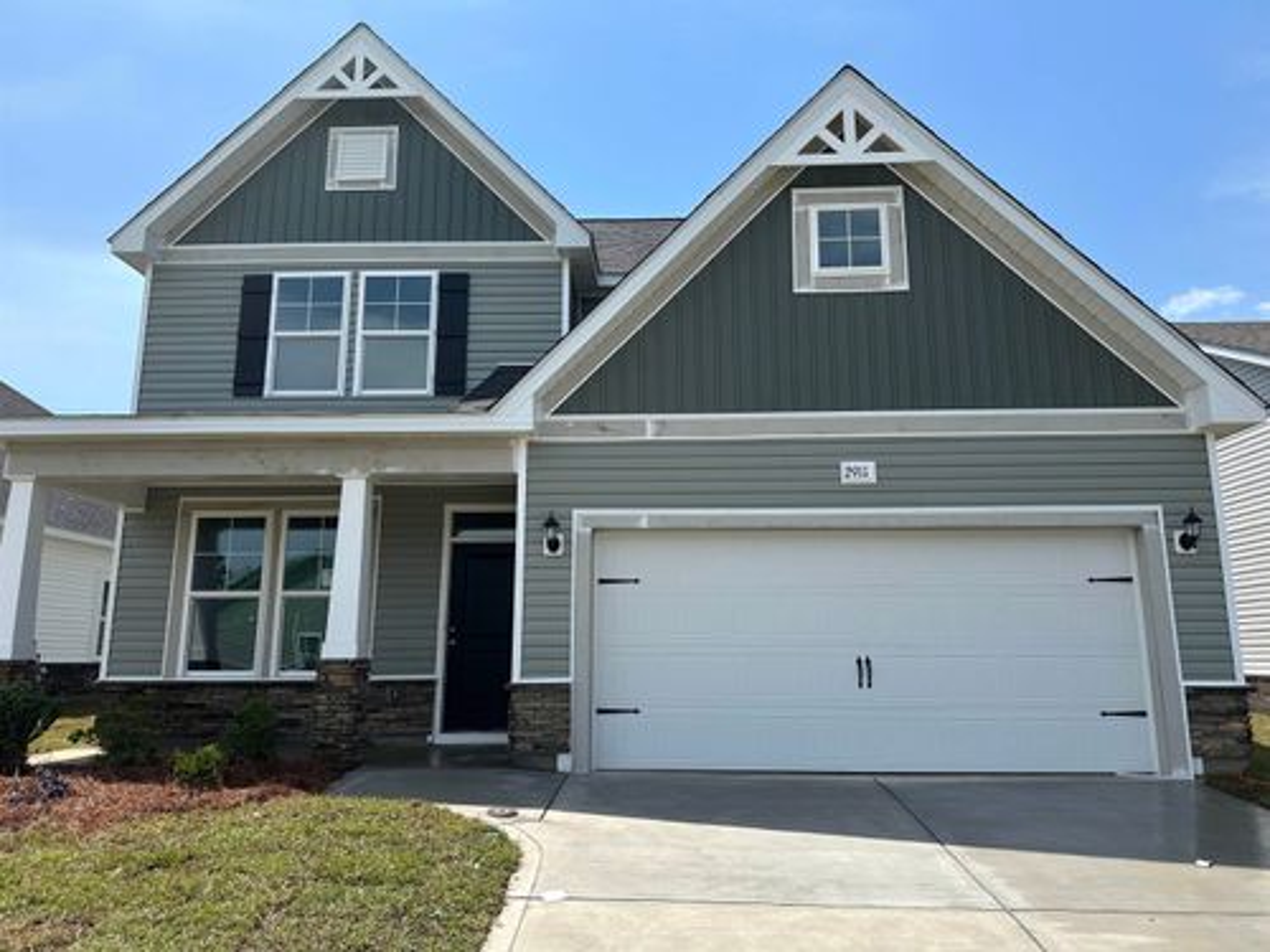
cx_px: 635
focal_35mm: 24
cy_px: 476
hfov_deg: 71.6
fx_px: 881
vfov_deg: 56.8
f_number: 1.78
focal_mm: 6.86
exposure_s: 1/4348
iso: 80
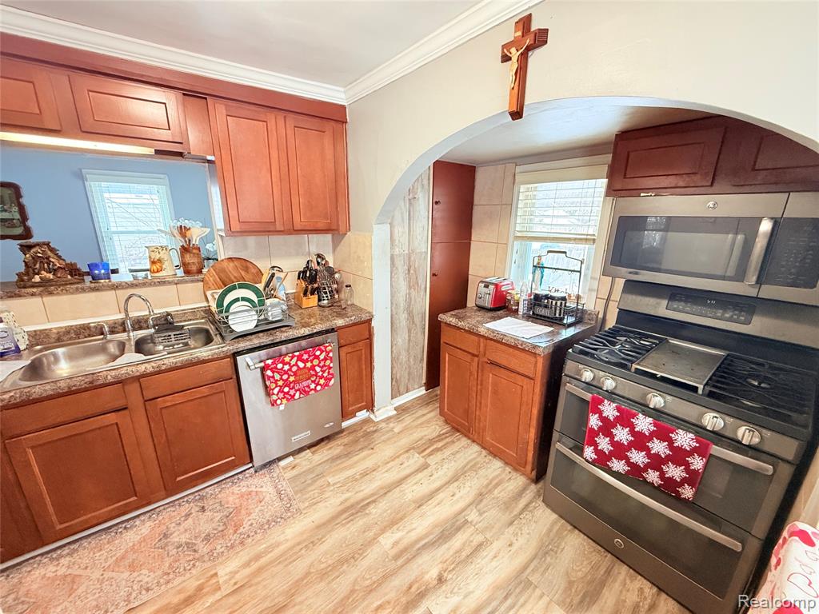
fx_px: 331
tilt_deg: -14.9
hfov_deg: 102.1
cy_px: 307
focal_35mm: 14
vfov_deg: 85.7
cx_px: 410
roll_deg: -1.2
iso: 400
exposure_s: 1/120
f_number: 2.2
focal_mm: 2.22
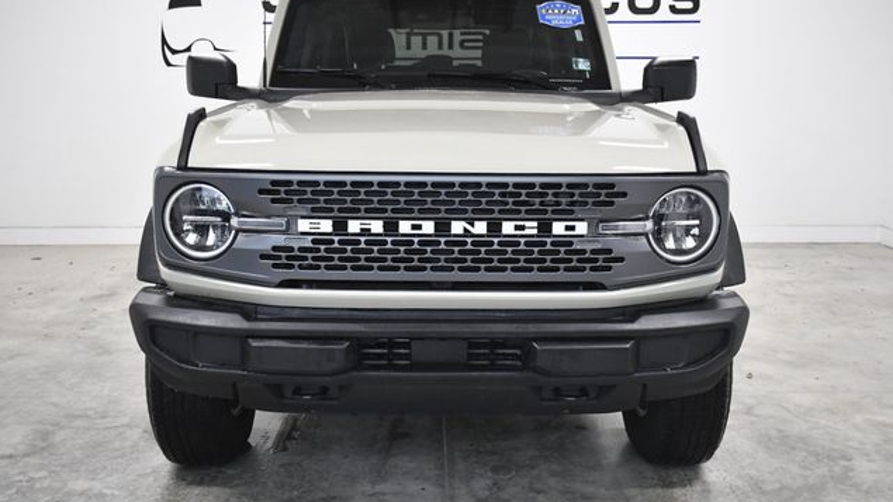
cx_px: 447
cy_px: 212
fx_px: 900
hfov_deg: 52.8
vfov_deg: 31.1
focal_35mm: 38
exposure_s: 1/500
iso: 2500
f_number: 4.5
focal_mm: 24
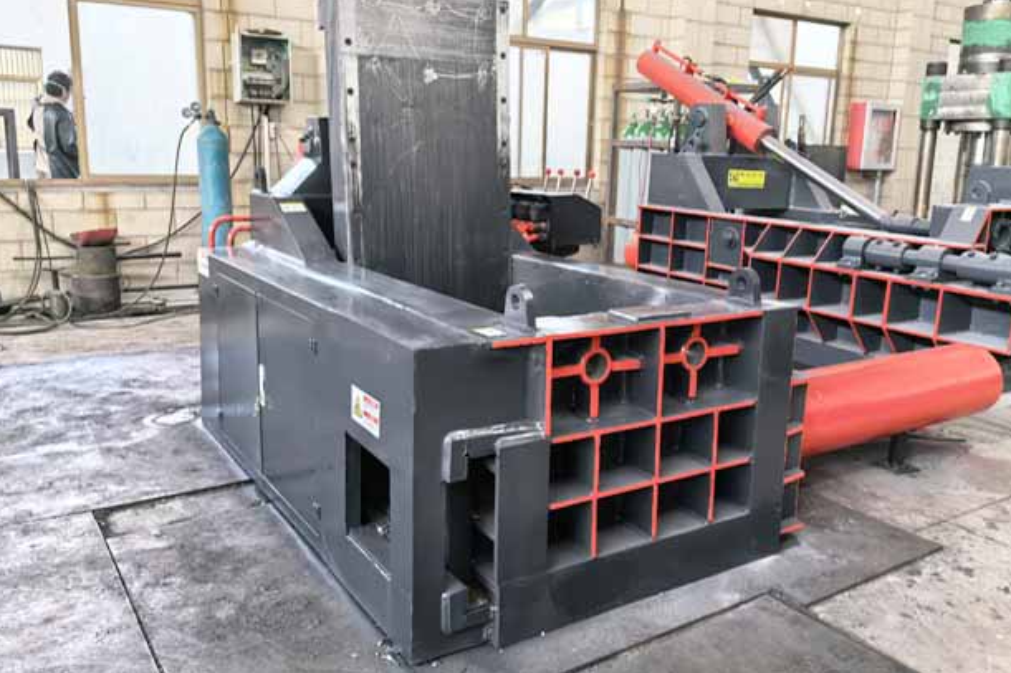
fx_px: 842
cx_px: 529
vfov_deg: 43.6
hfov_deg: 61.9
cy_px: 319
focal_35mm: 30
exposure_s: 1/100
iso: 125
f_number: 2
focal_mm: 5.75
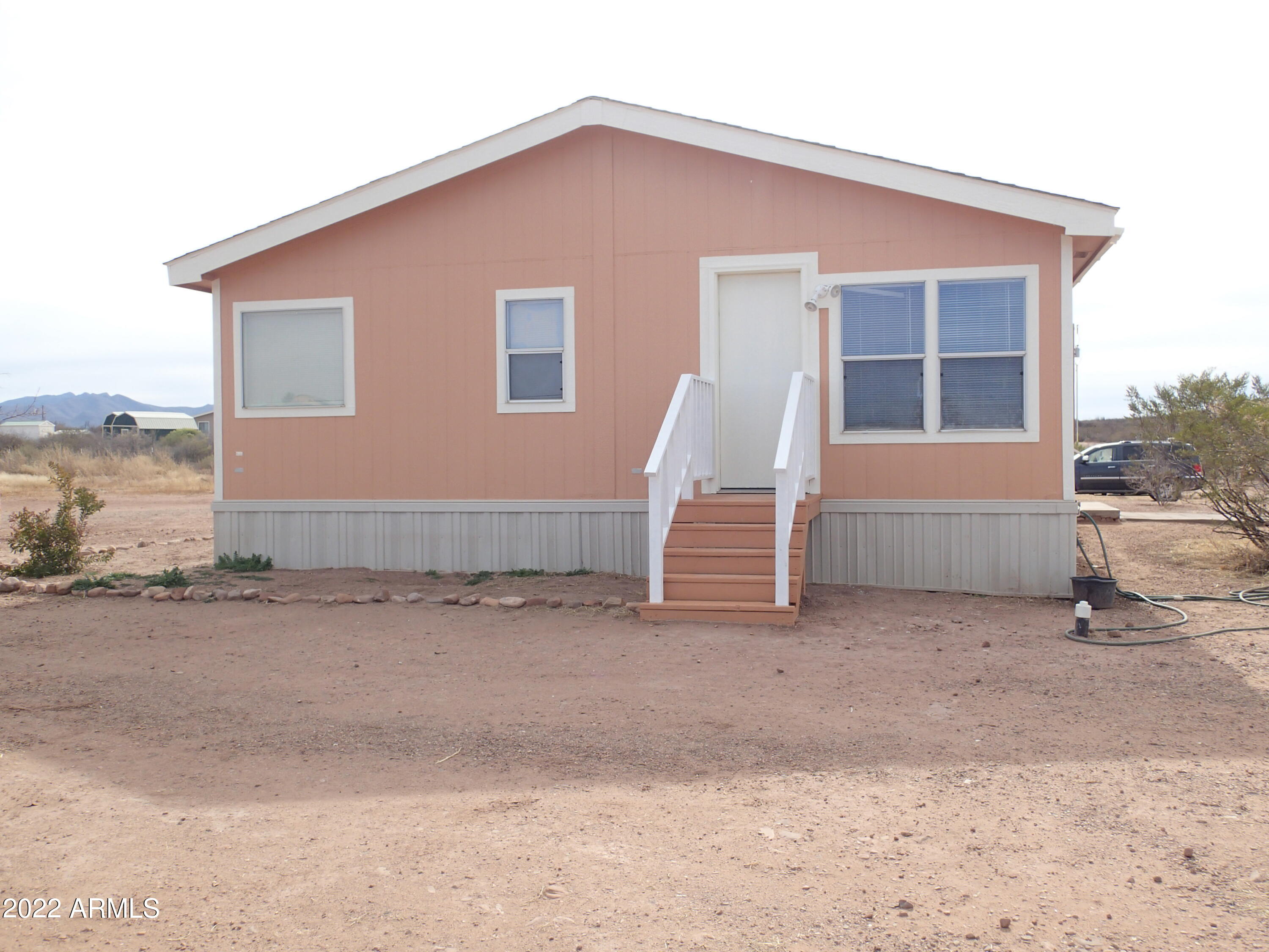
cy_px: 476
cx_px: 634
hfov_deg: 60.0
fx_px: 1100
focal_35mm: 30
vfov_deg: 46.8
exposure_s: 1/800
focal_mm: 5.5
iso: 100
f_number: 3.2
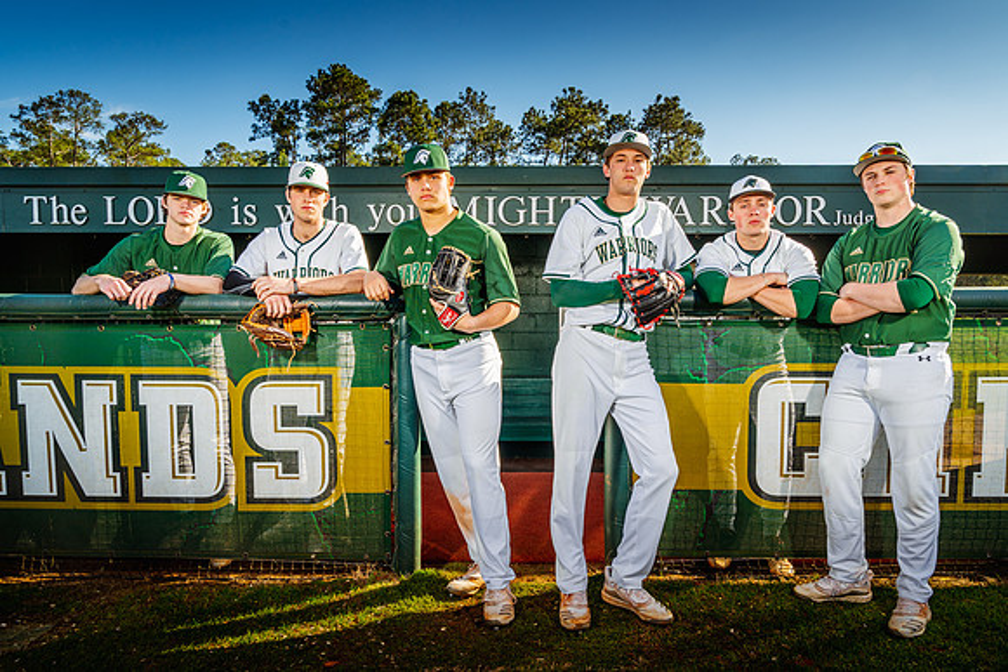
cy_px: 354
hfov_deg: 69.9
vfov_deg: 50.0
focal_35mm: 26
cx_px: 500
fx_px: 721
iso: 100
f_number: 10
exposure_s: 1/125
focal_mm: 24
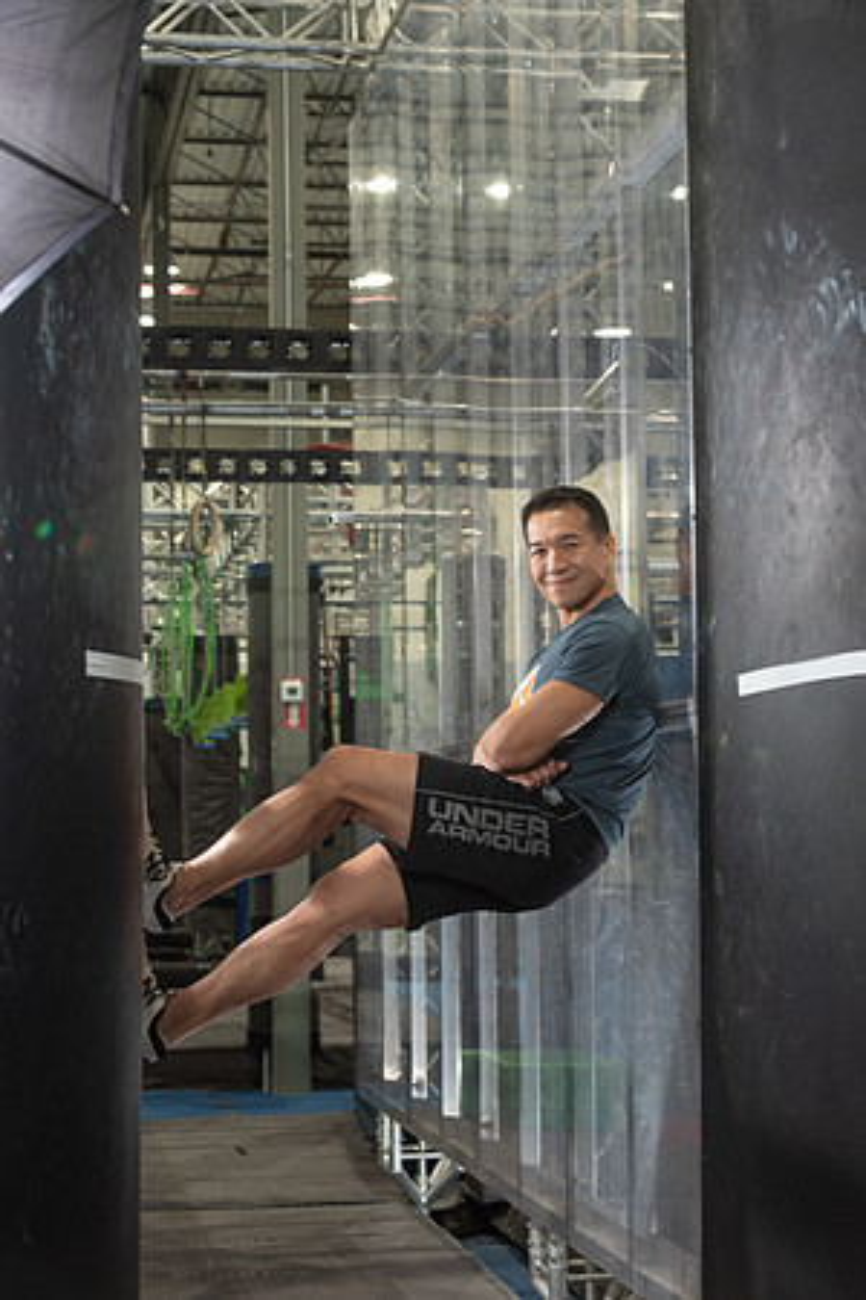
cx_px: 433
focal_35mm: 70
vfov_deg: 28.8
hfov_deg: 19.5
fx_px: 2526
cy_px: 650
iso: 500
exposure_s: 1/50
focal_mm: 70
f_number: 5
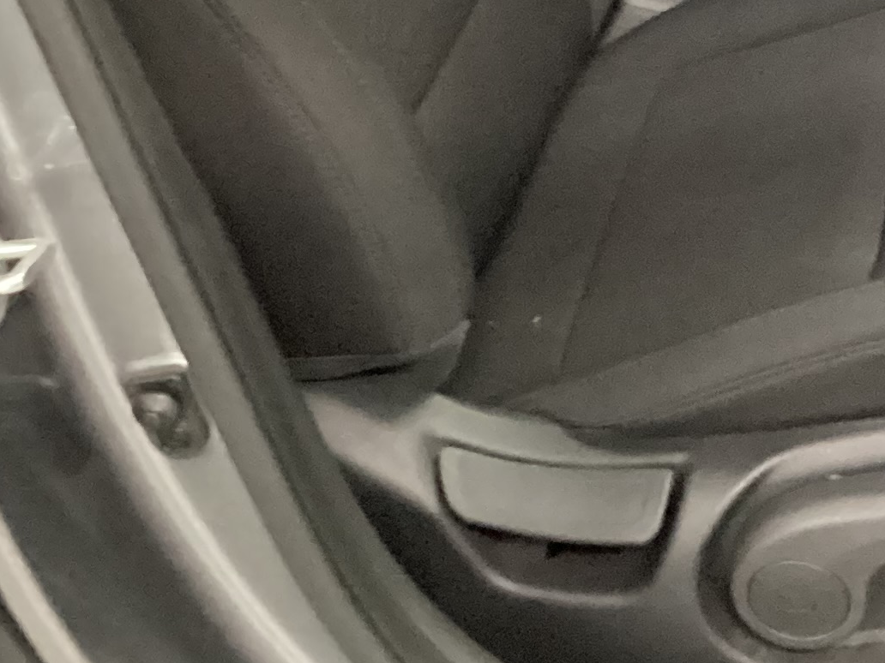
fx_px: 2505
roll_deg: +3.6
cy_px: -162
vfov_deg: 14.5
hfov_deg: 18.4
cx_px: 1202
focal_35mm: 98
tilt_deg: -27.8
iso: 640
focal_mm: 3.3
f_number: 2.4
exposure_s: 1/17
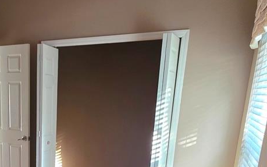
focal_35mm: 36
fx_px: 262
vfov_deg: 32.6
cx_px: 54
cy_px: 165
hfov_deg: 50.8
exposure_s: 1/60.2
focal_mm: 2.2
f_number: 1.9
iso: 400
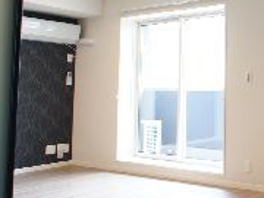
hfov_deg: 26.2
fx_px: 488
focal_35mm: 64
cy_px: 63
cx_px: 334
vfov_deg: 22.8
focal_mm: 16
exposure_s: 1/40
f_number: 3.2
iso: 200
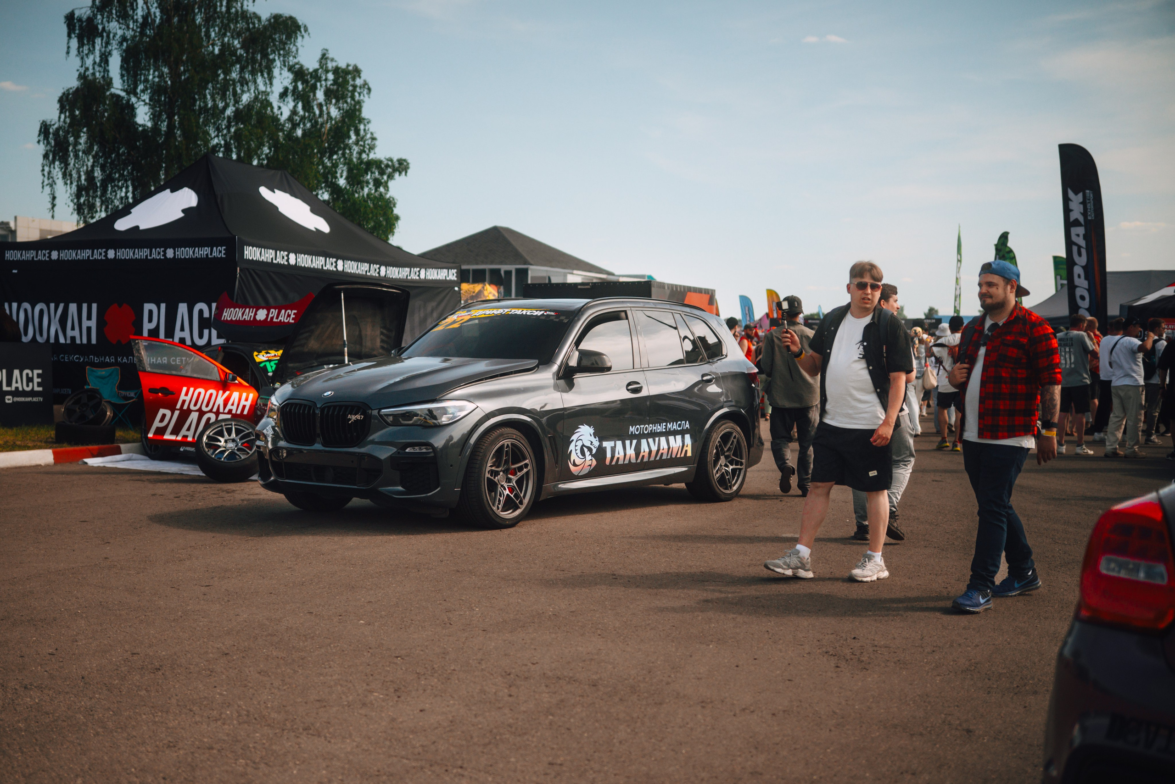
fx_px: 1441
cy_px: 424
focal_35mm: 44
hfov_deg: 44.3
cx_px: 540
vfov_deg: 30.4
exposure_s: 1/6400
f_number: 2.2
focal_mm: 40
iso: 800
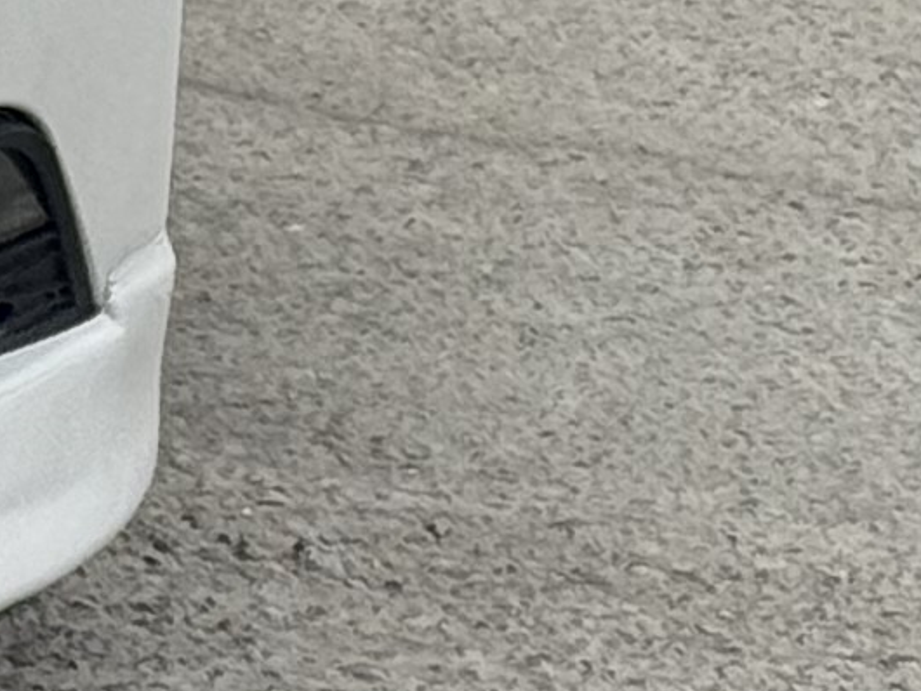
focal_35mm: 365
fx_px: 9716
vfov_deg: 3.9
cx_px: -1649
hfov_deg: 5.2
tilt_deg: -7.8
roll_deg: -1.9
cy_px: -1408
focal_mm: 6.76
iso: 64
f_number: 1.78
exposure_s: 1/3817
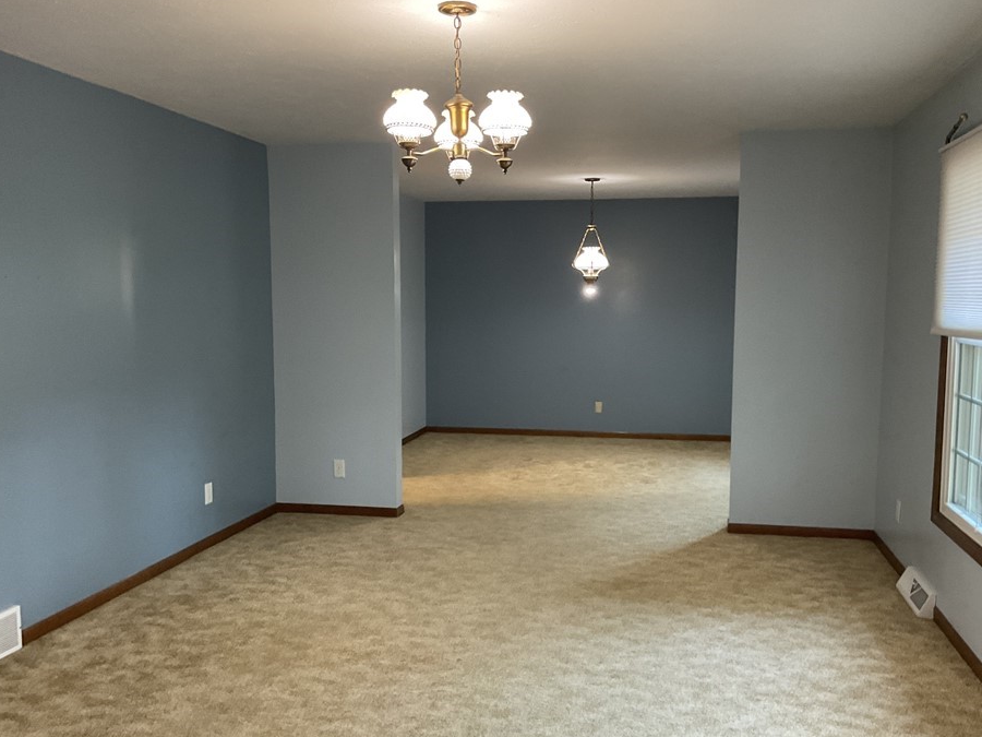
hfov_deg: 55.3
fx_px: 936
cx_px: 511
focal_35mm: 33
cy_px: 396
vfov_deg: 42.9
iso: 160
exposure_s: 1/60
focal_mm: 3
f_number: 1.8
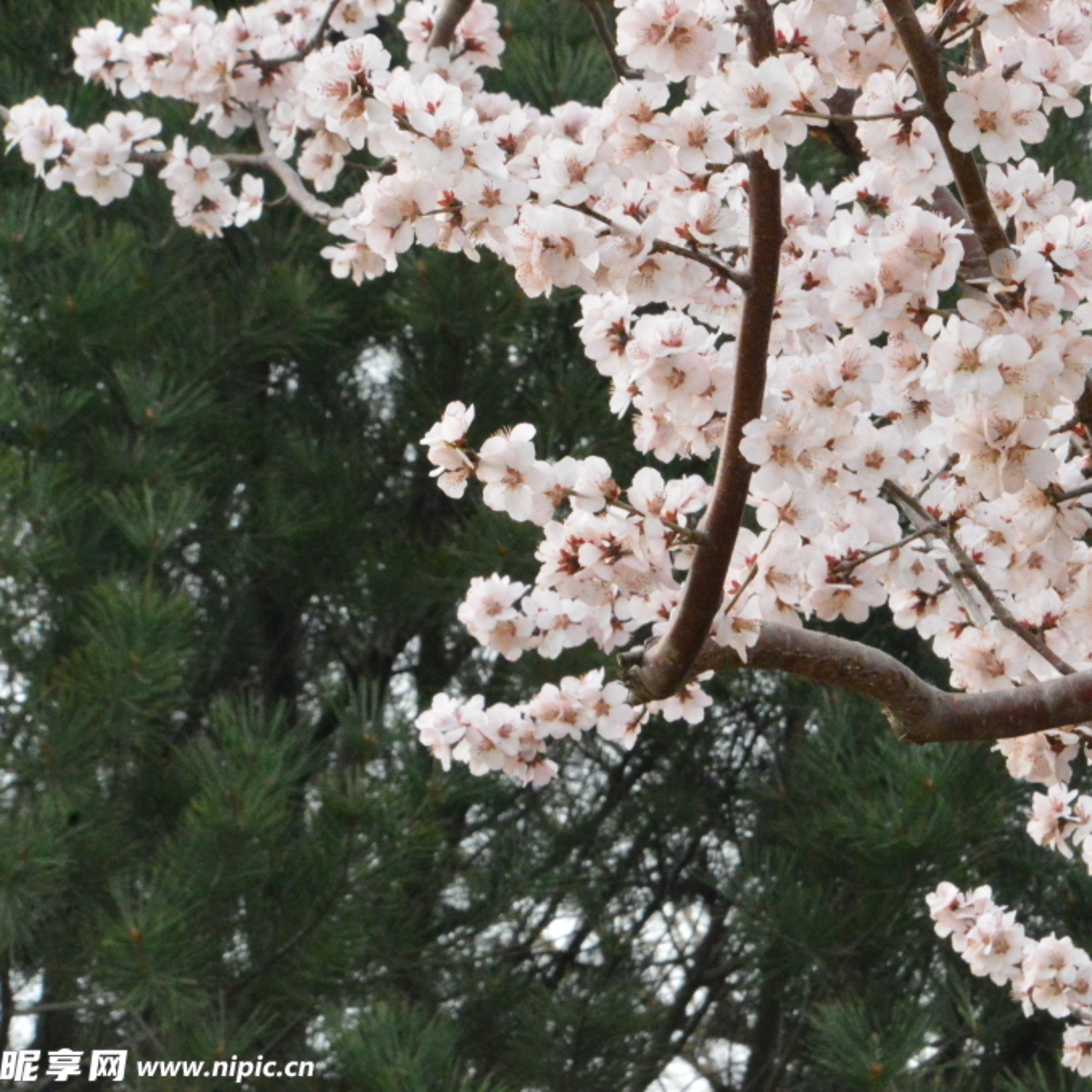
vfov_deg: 6.7
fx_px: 9267
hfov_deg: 6.7
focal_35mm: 260
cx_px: 799
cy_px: 547
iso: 6400
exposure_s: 1/250
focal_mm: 135
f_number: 32
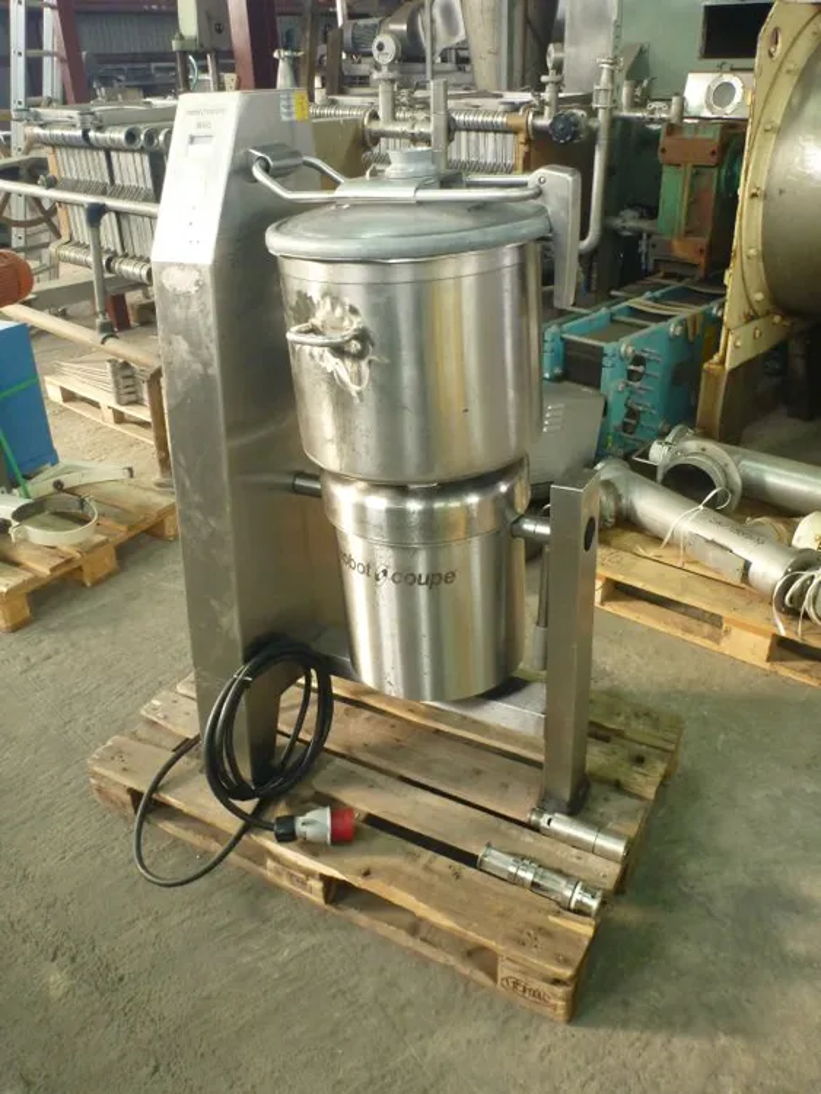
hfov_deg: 49.8
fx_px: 885
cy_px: 547
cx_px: 410
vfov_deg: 63.4
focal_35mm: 28
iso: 400
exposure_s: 1/25
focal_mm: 4.9
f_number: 3.3
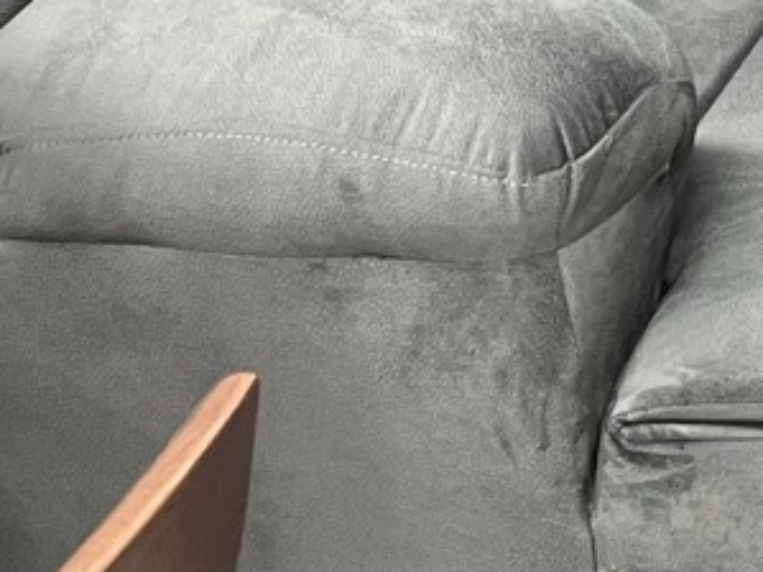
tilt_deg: -12.7
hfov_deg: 12.4
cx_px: 1577
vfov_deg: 9.6
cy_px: -730
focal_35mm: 139
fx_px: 3063
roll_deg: -1.5
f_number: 1.6
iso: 125
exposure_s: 1/96
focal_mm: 5.1
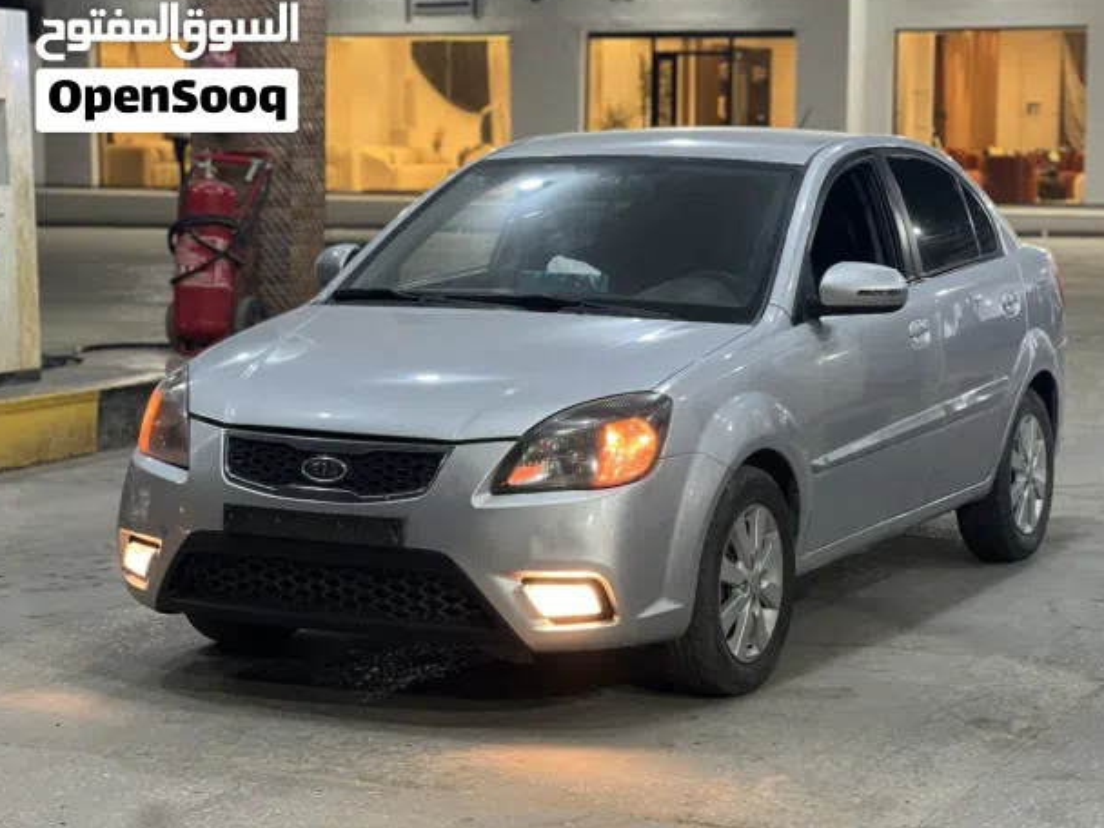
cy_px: 394
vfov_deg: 18.2
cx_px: 572
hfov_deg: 24.1
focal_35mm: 81
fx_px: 2583
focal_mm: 9
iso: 250
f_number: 2.8
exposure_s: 1/33
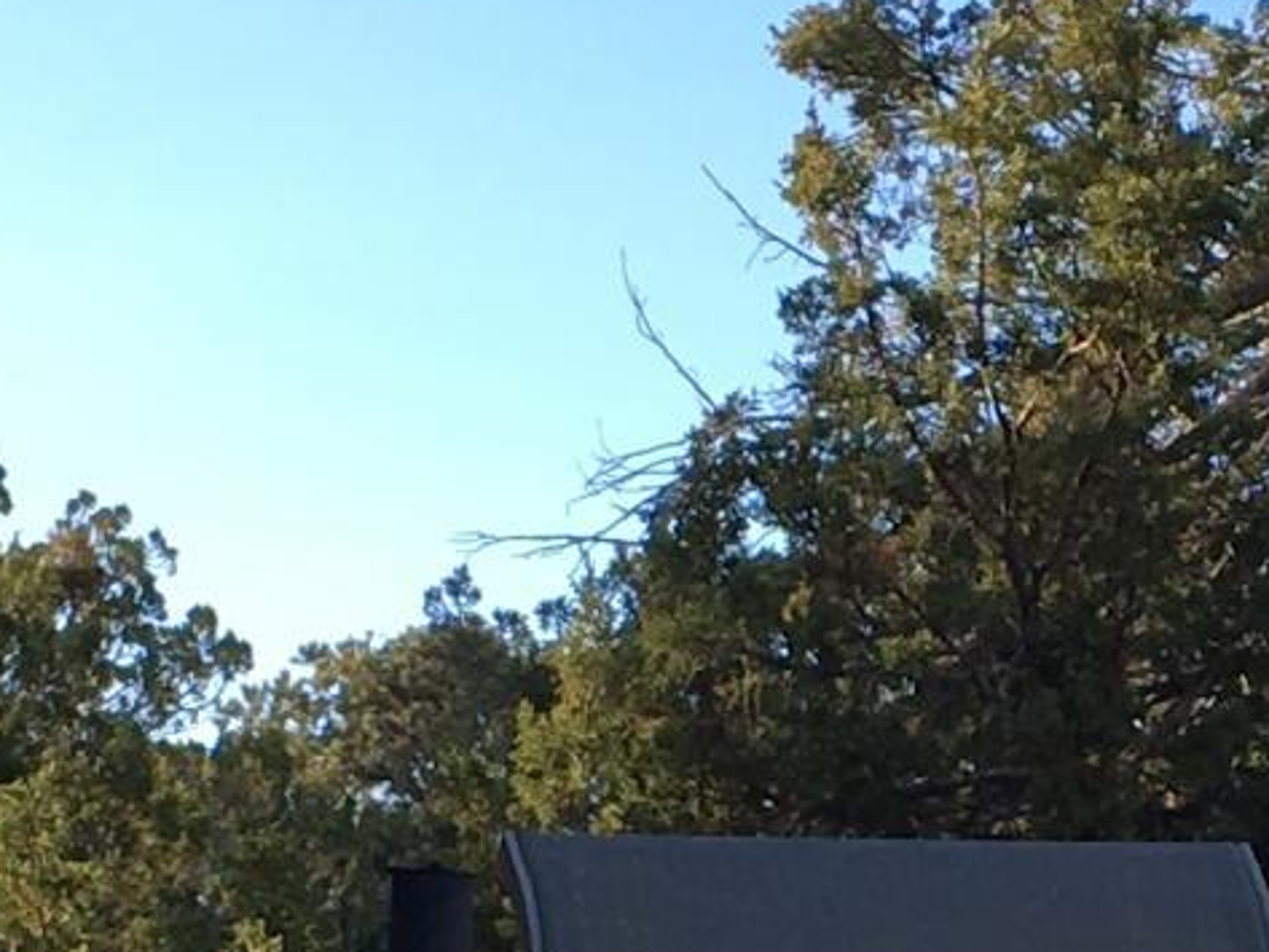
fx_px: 6747
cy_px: 1177
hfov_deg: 10.7
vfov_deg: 8.0
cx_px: 1197
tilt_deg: +4.4
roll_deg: +1.0
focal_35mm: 184
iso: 25
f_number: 2.2
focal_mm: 4.15
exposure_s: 1/463
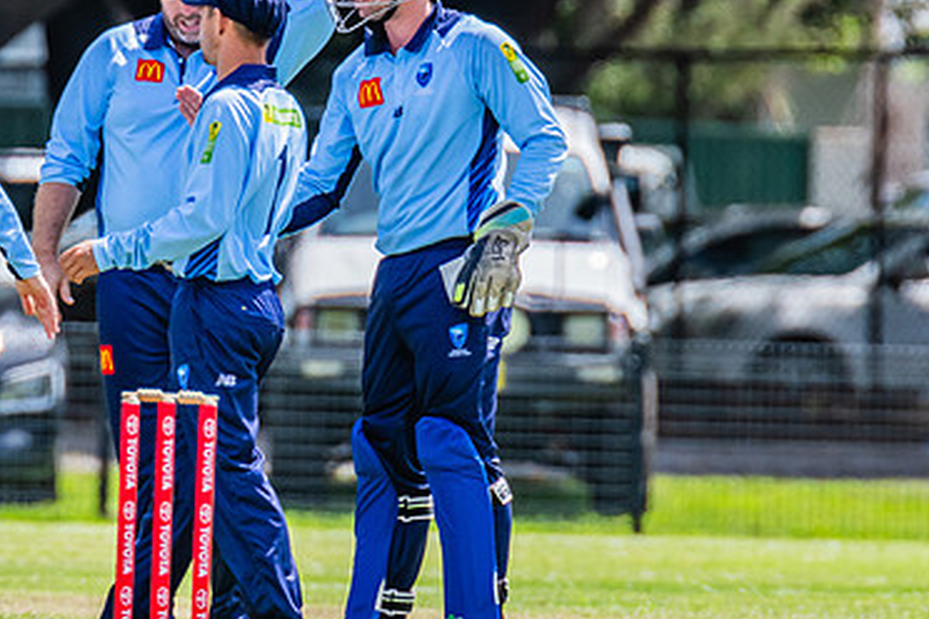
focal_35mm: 1266
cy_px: 261
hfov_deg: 1.6
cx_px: 181
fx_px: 32667
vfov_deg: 1.1
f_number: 8
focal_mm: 600
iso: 800
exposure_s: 1/1250
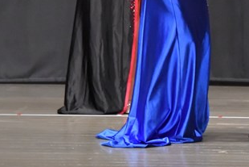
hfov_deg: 3.8
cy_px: -33
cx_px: 282
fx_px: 3750
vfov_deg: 2.5
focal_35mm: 542
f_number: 5.6
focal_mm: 145
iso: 6400
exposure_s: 1/400
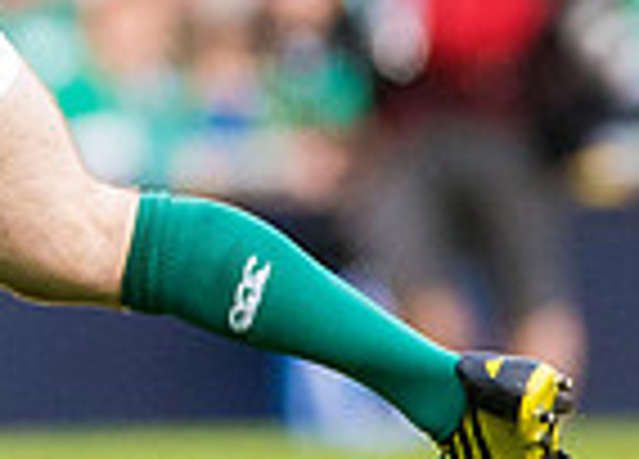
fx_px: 49348
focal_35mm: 2714
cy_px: -190
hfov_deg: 0.7
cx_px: -889
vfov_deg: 0.5
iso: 2000
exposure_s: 1/2500
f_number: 3.5
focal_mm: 400
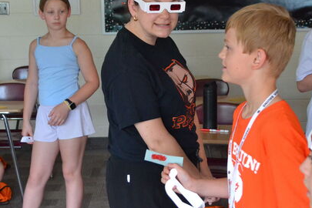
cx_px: 186
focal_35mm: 80
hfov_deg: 25.4
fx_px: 691
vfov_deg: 17.1
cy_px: 62
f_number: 5
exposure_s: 1/125
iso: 3200
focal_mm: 35
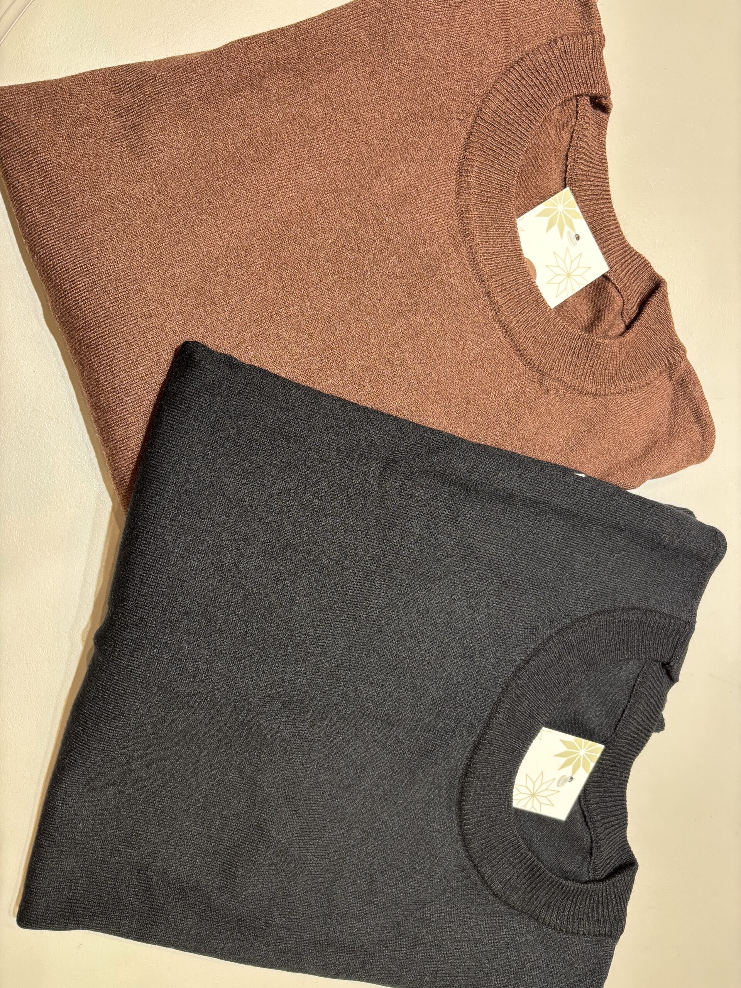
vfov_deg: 67.3
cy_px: 494
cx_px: 370
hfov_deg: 53.1
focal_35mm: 26
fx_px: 742
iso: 125
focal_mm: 5.96
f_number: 1.6
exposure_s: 1/50
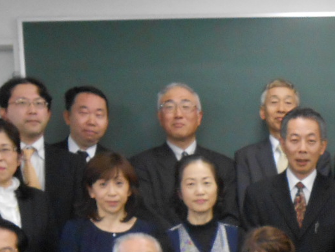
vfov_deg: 13.5
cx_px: 401
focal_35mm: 105
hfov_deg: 17.8
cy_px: 348
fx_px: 1017
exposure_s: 1/20
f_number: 3.9
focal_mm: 6
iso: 400
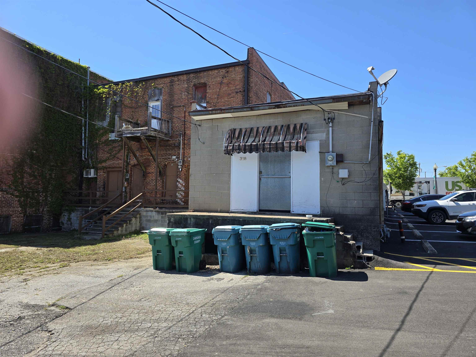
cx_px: 238
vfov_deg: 58.9
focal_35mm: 23
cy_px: 178
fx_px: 316
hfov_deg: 73.9
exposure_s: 1/457
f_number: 1.7
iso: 12
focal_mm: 6.3
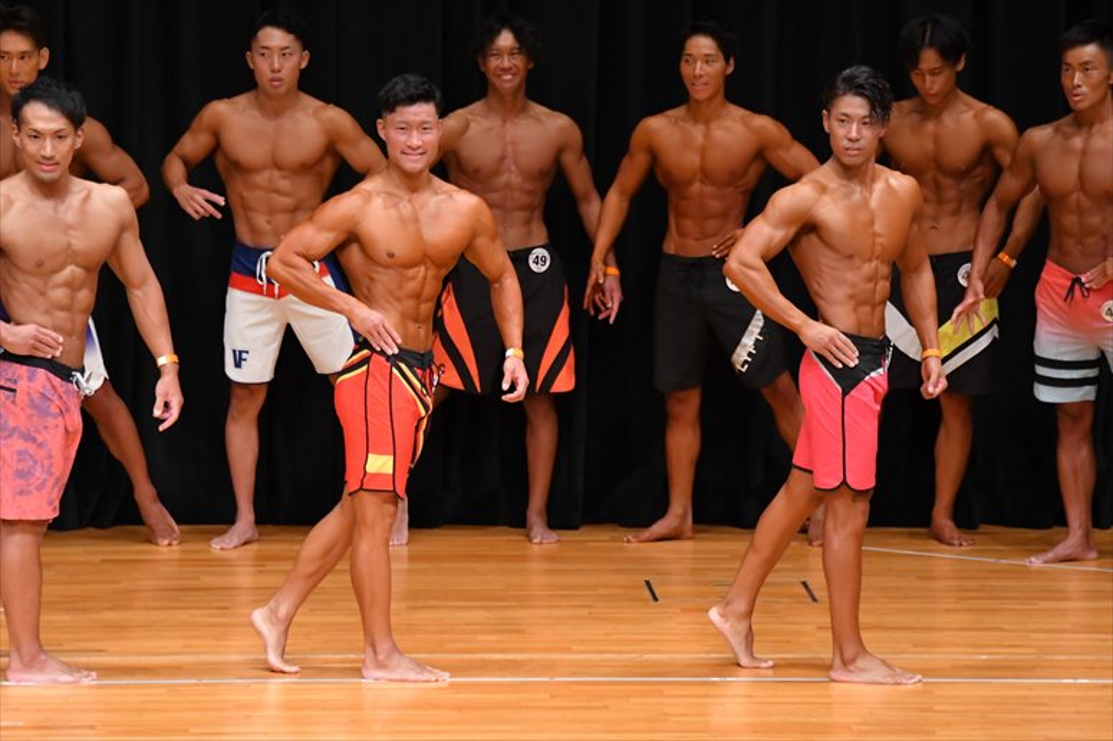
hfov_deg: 7.6
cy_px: 370
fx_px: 8344
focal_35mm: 270
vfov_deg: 5.1
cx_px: 556
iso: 4000
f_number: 5.6
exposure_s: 1/400
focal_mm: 180
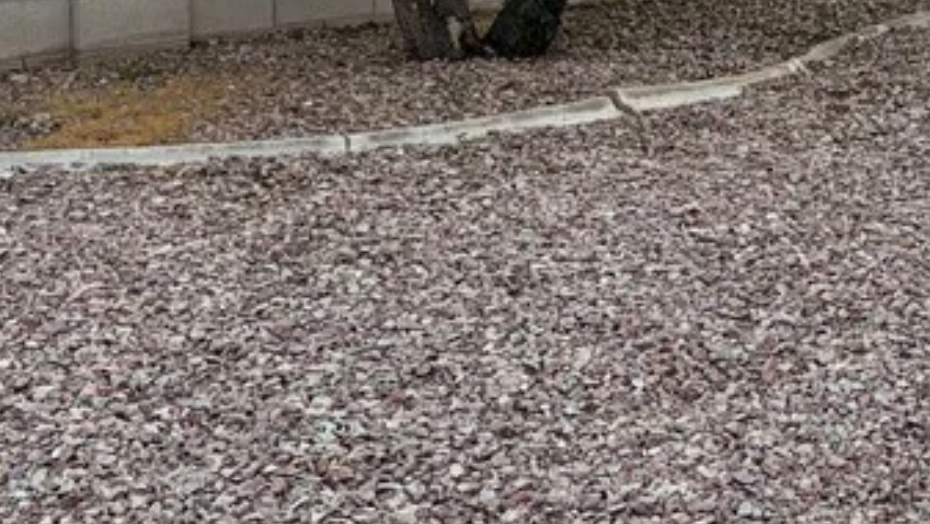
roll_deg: -2.0
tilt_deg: -7.1
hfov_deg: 23.7
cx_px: 922
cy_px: -127
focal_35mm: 86
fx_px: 2122
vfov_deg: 13.6
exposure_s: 1/127
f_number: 1.6
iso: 50
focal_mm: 5.96
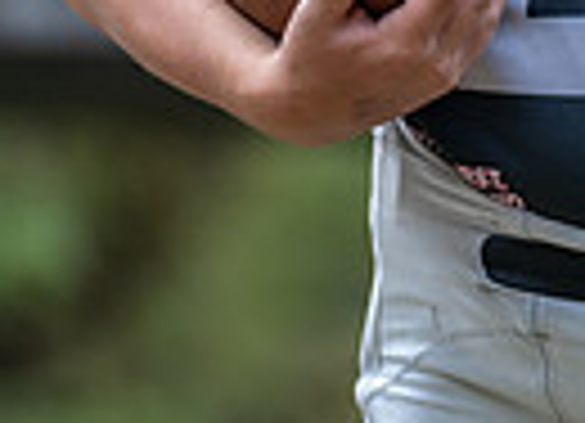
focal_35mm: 661
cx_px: 823
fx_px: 11028
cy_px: -368
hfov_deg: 3.0
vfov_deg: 2.2
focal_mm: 137
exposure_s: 1/320
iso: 250
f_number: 2.8
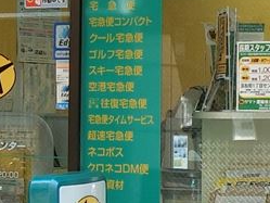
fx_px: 1506
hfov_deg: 10.1
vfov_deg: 7.7
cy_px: 120
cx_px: 323
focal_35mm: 193
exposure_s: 1/125
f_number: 3.3
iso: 125
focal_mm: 6.4
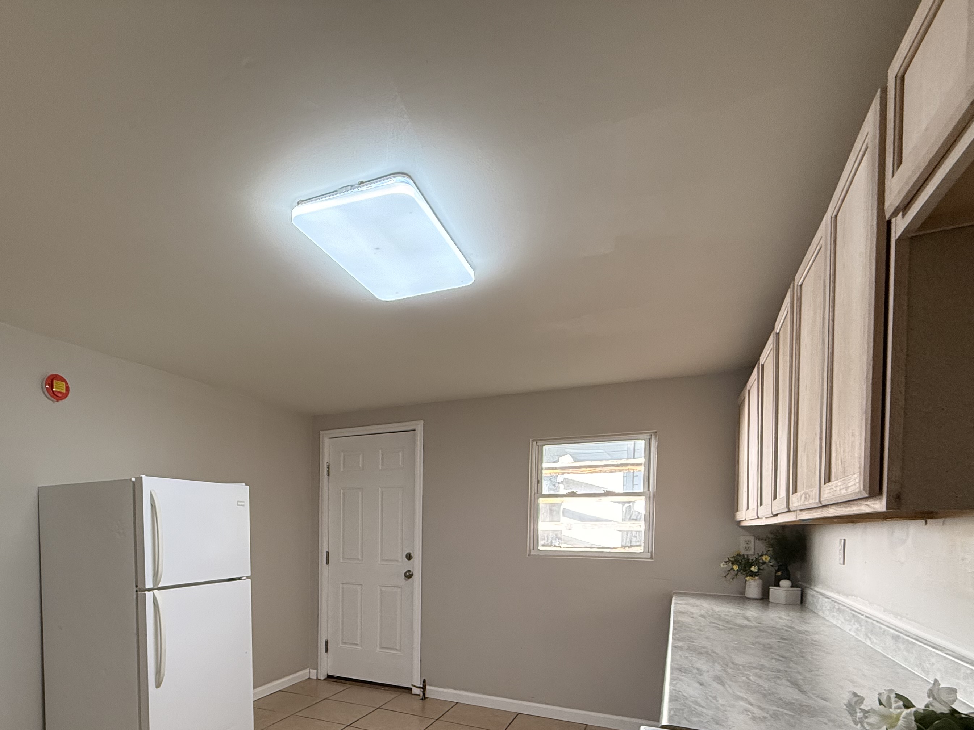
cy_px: 544
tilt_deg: -0.8
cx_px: 336
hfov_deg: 76.8
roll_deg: -0.4
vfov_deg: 60.1
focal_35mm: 21
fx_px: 591
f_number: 2.2
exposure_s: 1/120
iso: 250
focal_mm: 2.22
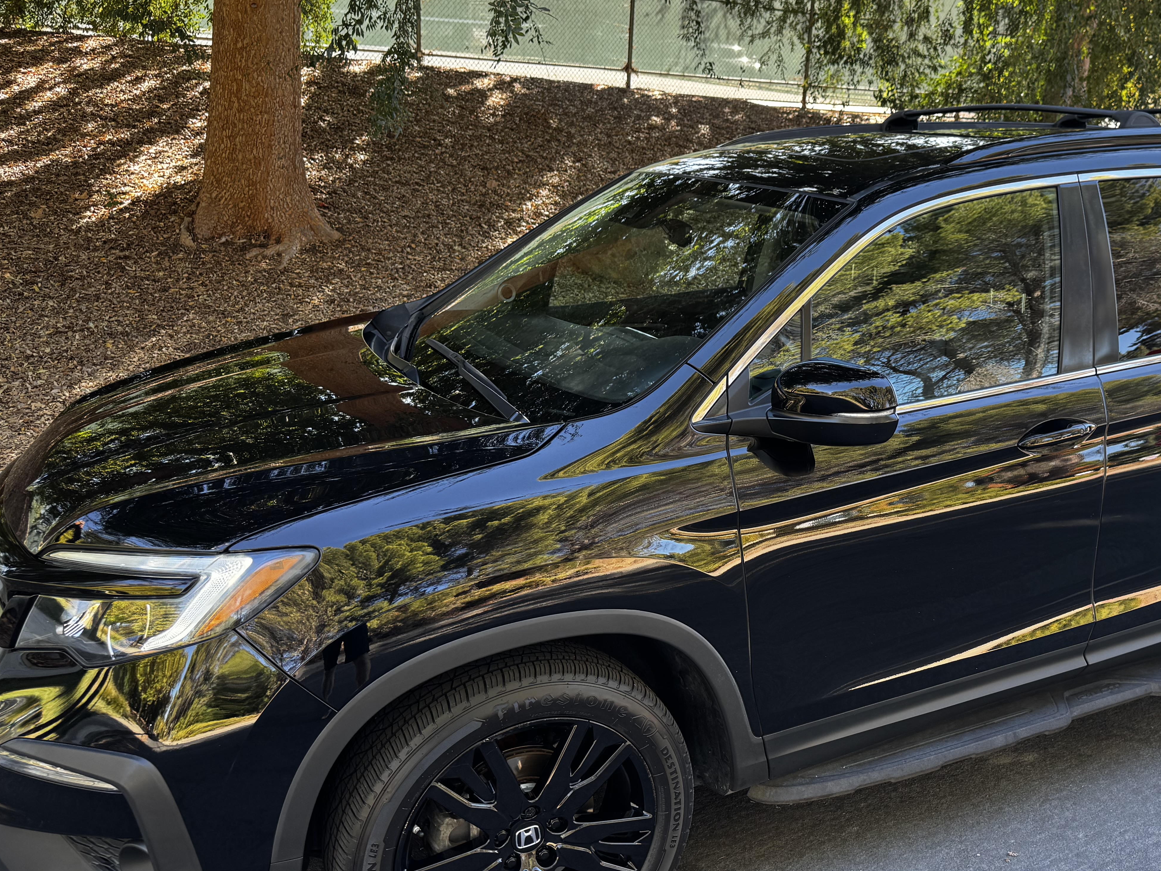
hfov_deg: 51.3
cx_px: 805
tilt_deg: -17.3
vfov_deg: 40.7
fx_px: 1174
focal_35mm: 35
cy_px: 432
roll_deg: -4.8
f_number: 1.78
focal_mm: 6.76
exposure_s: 1/121
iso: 80
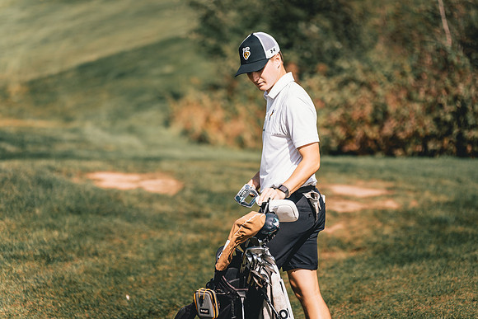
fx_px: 2057
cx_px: 266
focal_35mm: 155
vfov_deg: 8.9
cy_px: 178
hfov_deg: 13.3
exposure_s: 1/1600
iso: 100
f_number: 2.8
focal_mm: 139
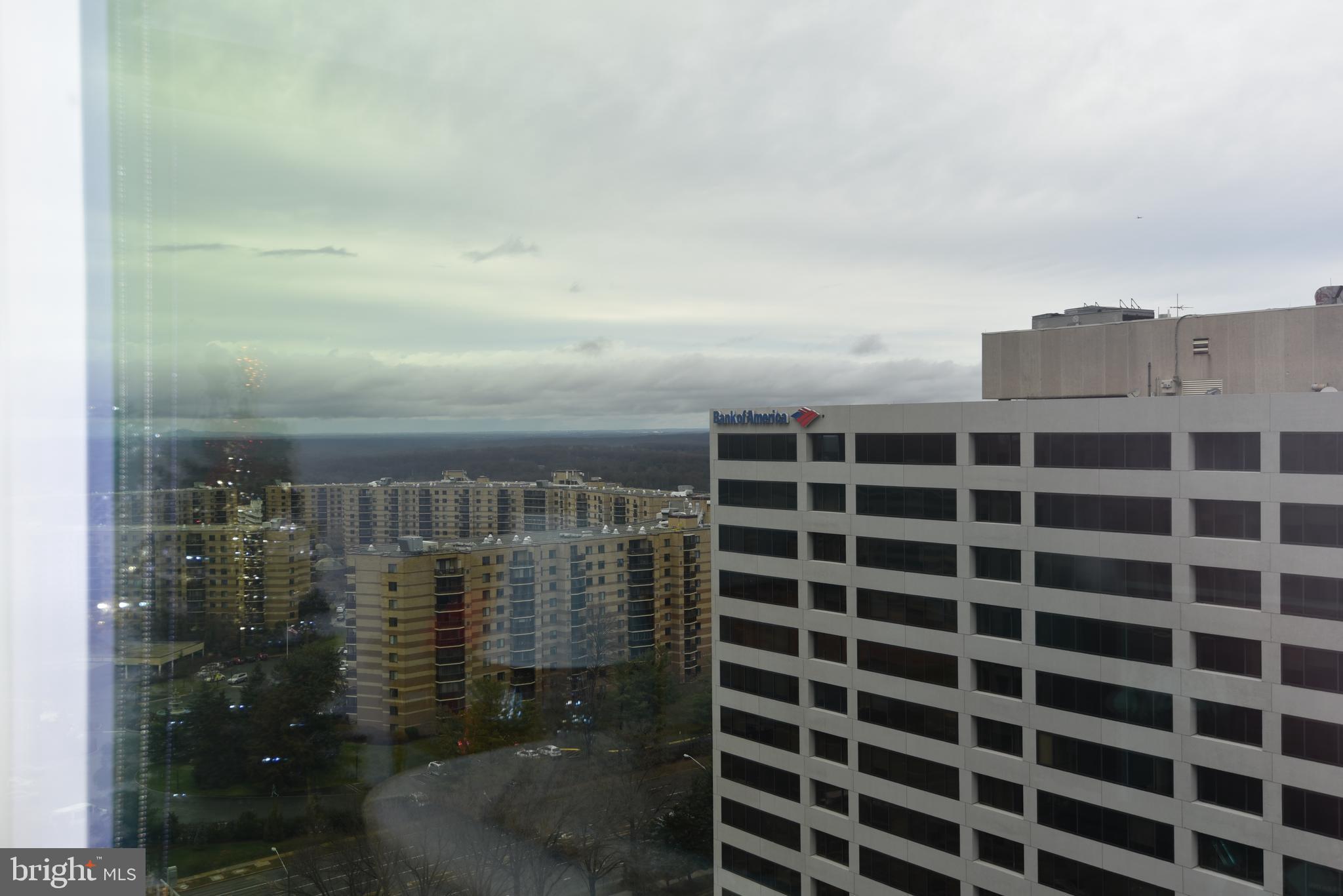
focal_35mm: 35
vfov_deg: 37.9
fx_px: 1306
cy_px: 448
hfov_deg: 54.4
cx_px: 672
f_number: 6.3
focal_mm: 35
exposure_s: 1/160
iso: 100
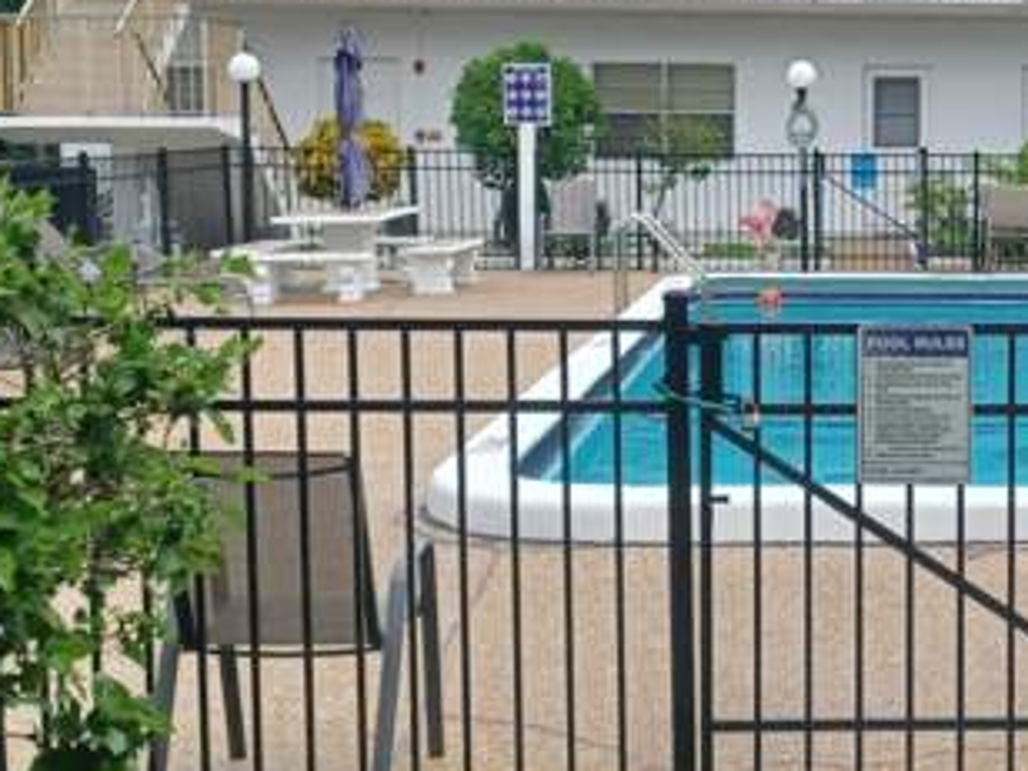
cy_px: 257
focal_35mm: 65
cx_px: 915
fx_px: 1930
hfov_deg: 28.7
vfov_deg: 22.5
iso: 32
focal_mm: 4.6
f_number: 1.8
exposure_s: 1/342
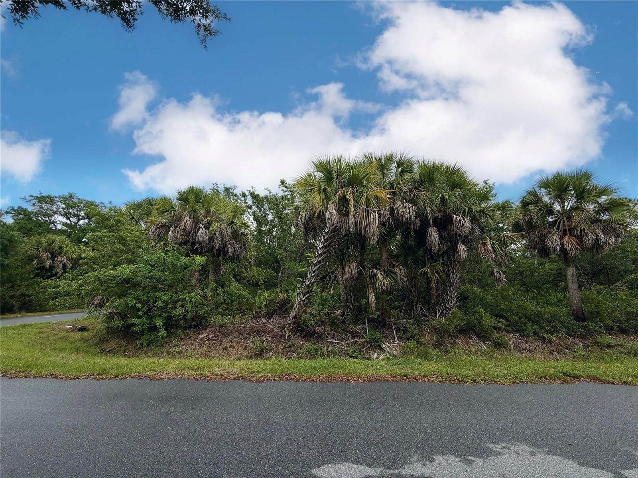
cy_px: 239
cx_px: 319
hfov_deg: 102.1
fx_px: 258
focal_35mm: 14
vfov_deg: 85.7
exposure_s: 1/789
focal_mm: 2.22
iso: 20
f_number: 2.2
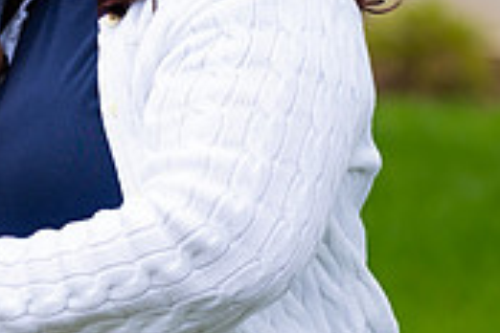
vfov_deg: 3.4
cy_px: -80
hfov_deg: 5.1
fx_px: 5597
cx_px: -153
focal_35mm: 403
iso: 200
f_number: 3.2
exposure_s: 1/1000
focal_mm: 110
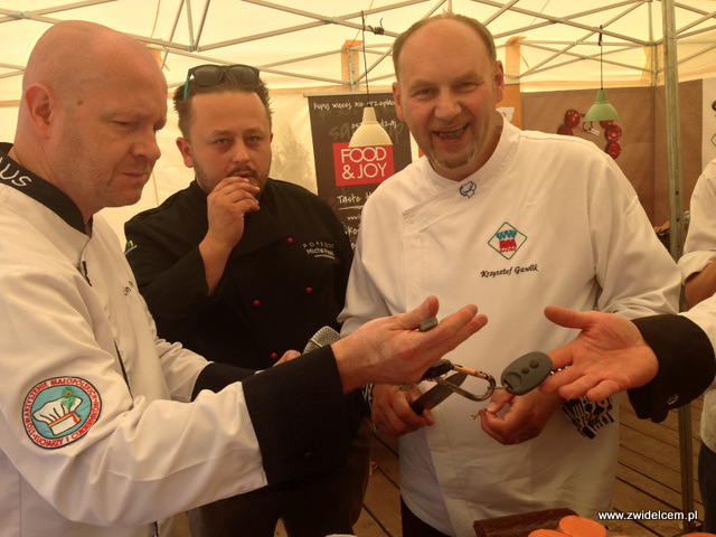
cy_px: 268
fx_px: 683
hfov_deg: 55.4
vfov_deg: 42.9
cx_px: 358
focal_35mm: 33
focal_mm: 4.12
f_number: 2.4
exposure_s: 1/1004
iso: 50
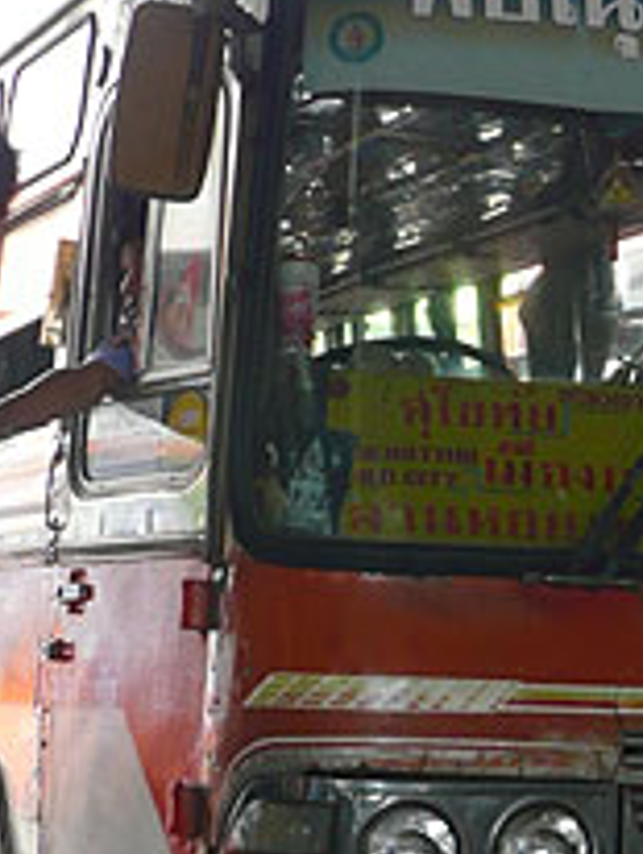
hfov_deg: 12.2
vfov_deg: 16.2
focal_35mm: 121
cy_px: 551
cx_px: 531
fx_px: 2991
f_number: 4.2
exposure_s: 1/60
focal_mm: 7.8
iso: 100
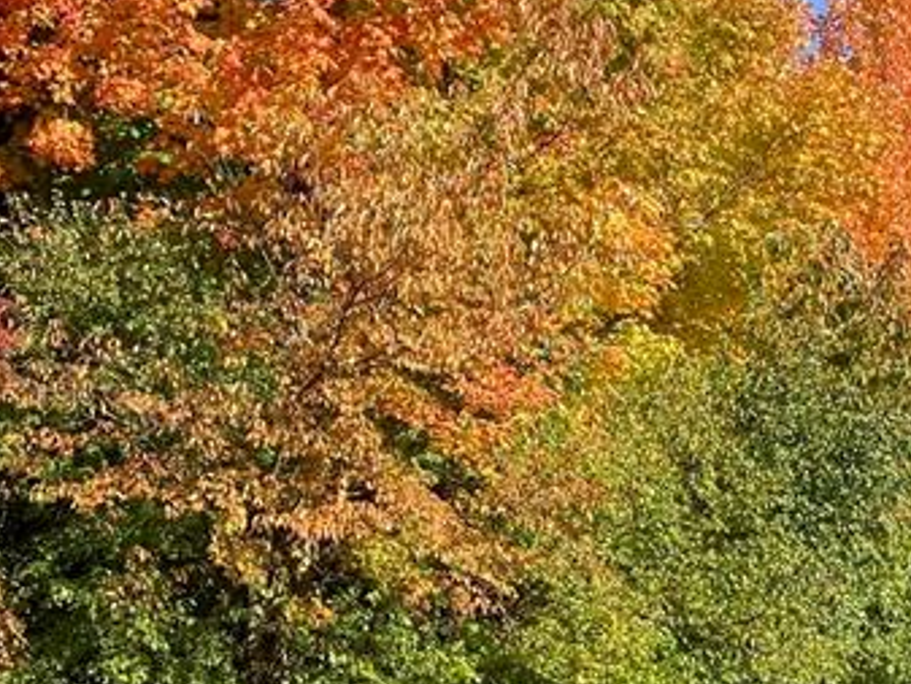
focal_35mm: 79
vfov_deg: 18.5
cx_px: 808
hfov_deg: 24.1
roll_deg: -2.6
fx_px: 2080
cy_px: 522
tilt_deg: +5.3
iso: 32
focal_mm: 4.25
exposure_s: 1/793
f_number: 1.8
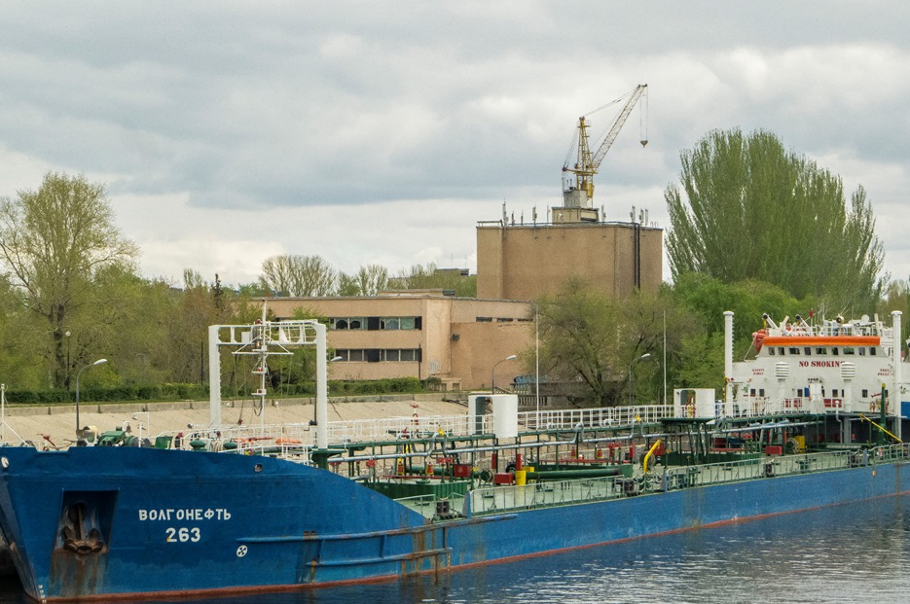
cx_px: 435
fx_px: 2896
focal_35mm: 115
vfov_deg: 11.9
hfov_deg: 17.9
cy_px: 336
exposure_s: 1/800
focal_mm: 55
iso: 400
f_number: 9
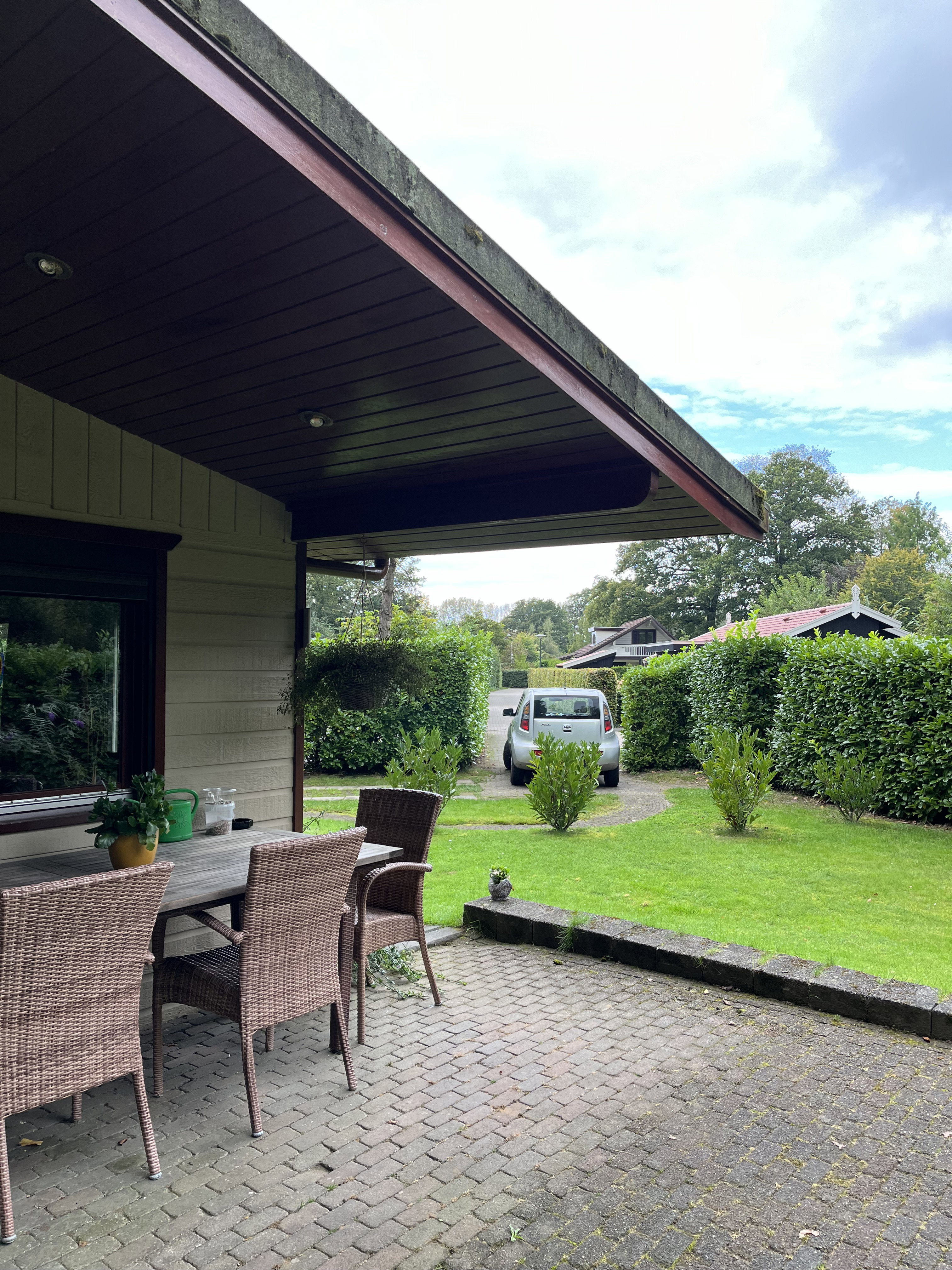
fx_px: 953
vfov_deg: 67.3
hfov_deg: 53.1
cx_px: 476
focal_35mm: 26
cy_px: 635
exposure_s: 1/278
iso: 40
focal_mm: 5.1
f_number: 1.6
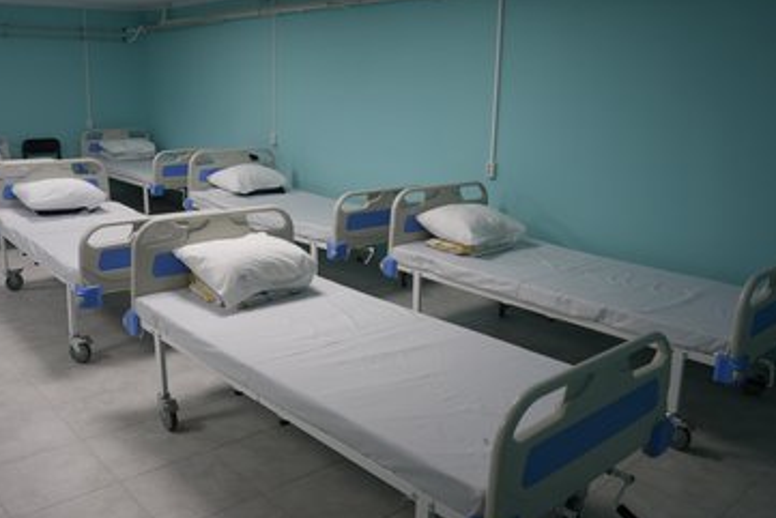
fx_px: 668
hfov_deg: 60.2
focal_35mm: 31
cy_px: 244
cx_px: 361
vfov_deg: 42.3
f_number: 4
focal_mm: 28
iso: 500
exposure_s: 1/160
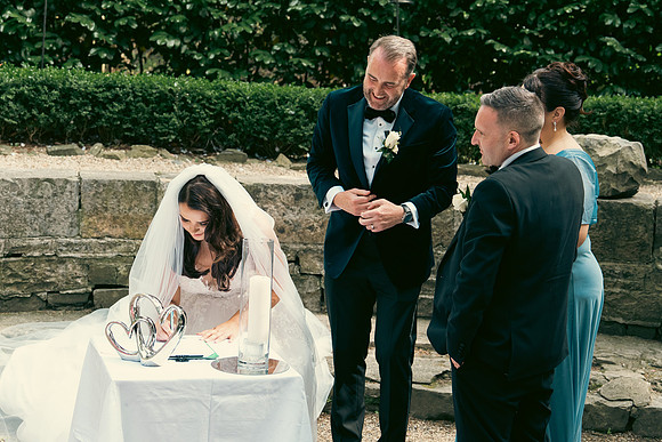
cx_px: 331
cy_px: 221
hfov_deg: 31.9
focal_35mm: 63
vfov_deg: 21.6
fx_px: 1159
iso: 400
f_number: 3.5
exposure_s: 1/200
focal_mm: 42
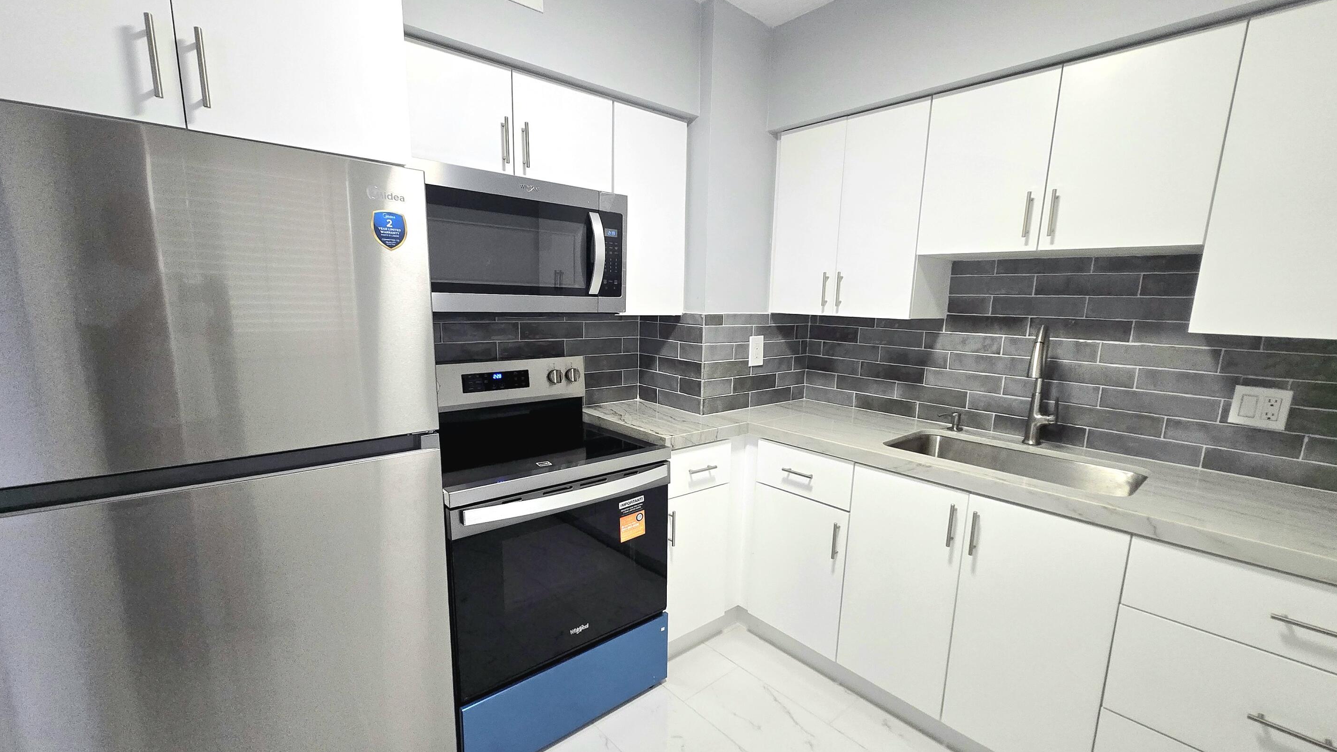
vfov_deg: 70.4
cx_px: 668
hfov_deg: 103.0
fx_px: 532
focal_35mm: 15
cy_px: 399
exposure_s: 1/60.2
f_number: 2.2
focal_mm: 1.7
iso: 250
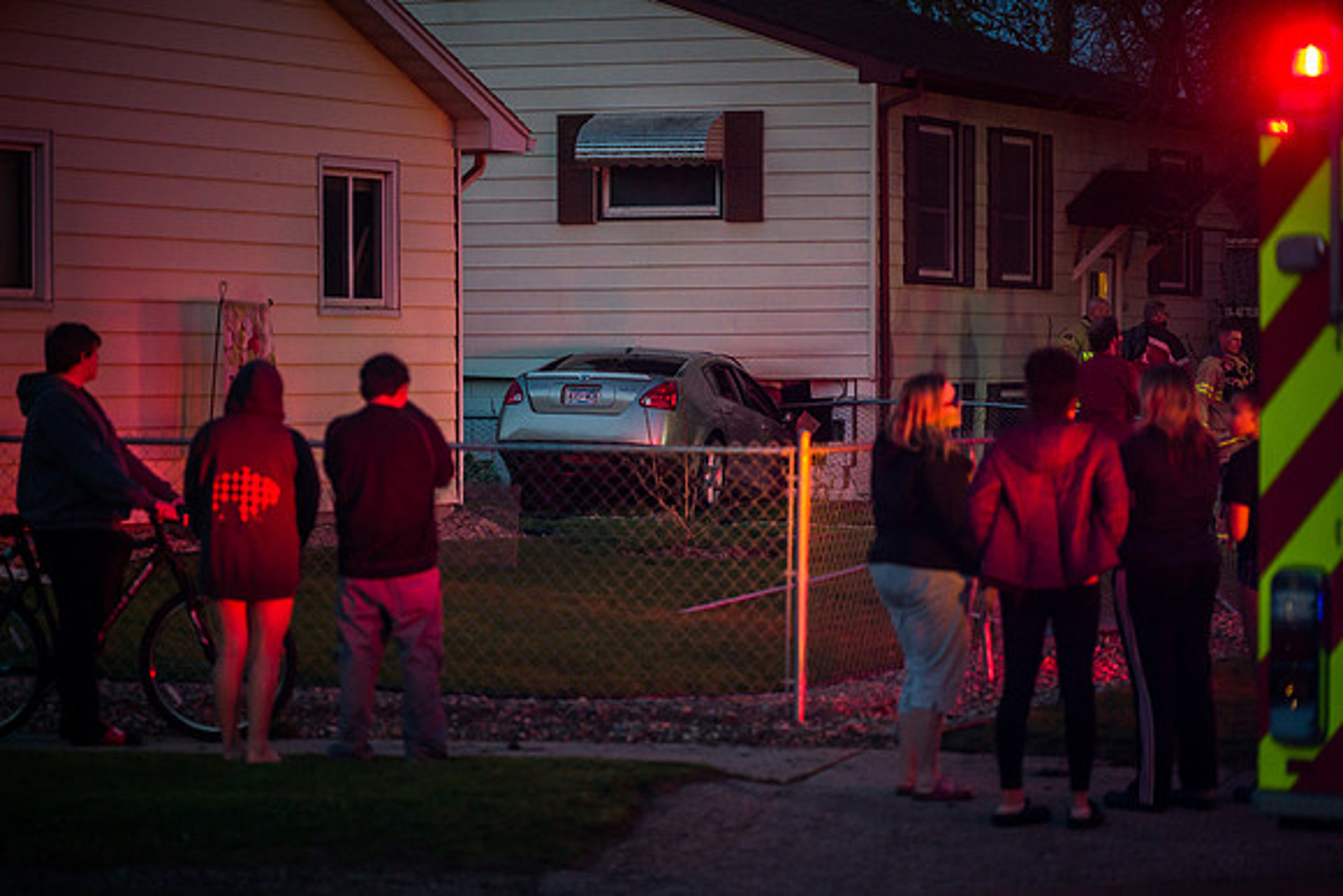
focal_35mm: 141
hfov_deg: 14.5
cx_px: 647
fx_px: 5264
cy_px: 459
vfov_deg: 9.7
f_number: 2.8
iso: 3200
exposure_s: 1/500
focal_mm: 135
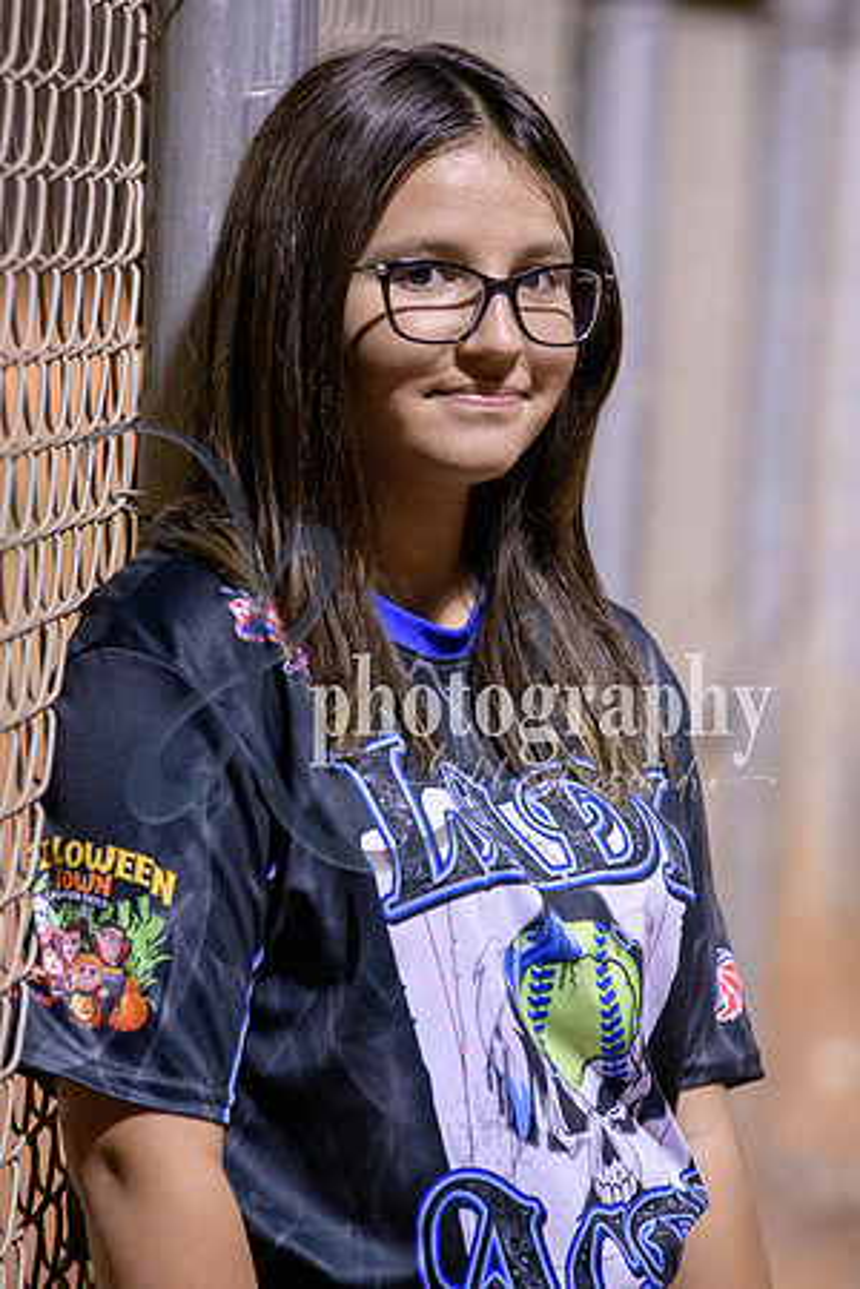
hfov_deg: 6.9
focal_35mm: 200
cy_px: 644
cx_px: 430
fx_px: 7166
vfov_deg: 10.3
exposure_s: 1/250
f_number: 5
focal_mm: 200
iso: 4000
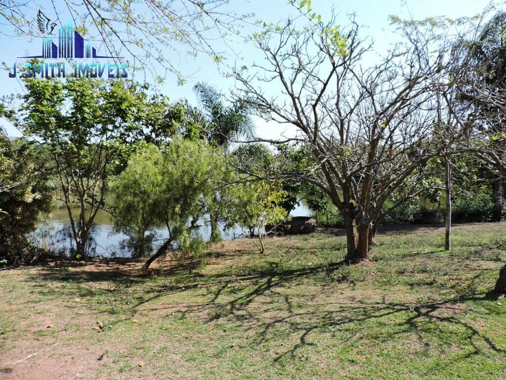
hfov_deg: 71.6
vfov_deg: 56.8
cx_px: 253
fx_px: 351
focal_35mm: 24
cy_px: 190
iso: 100
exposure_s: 1/640
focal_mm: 4.3
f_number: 3
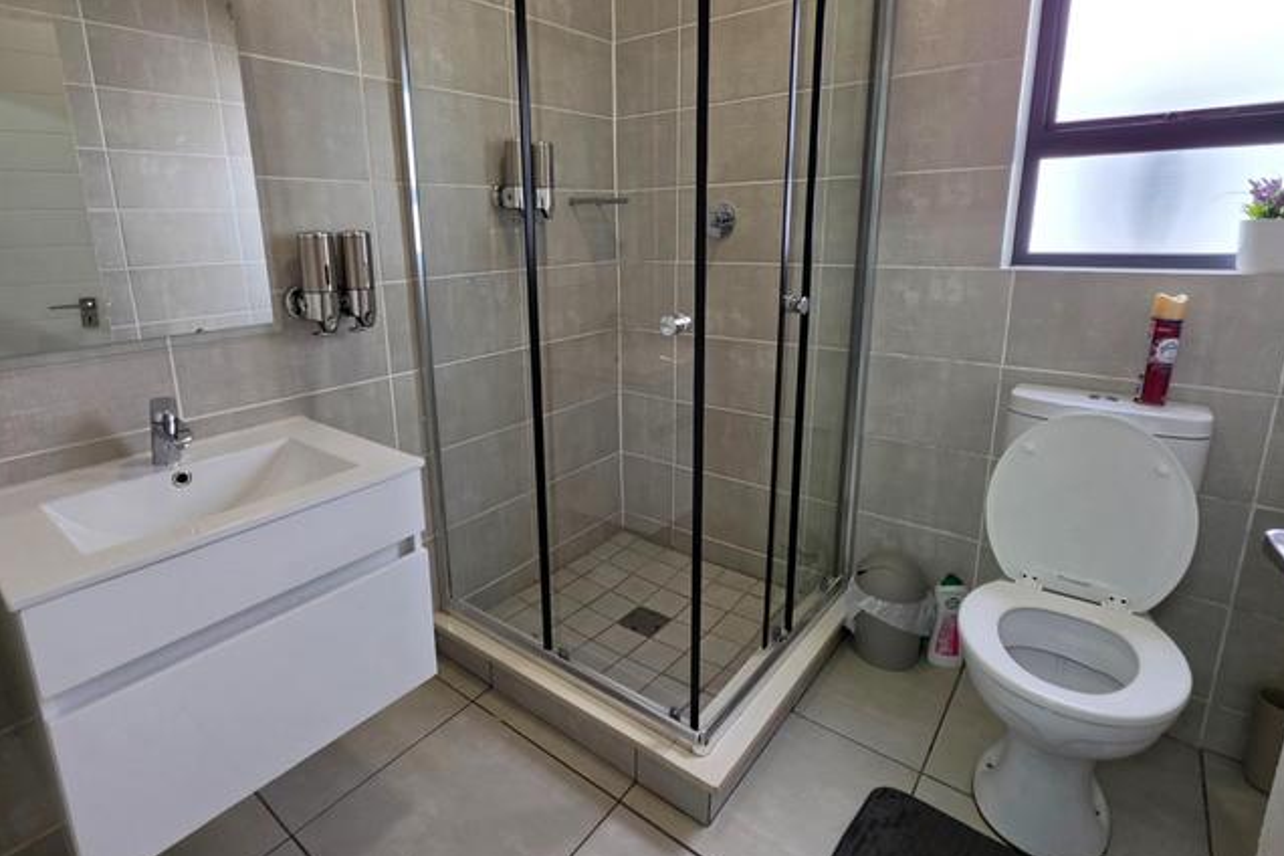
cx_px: 596
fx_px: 606
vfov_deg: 70.2
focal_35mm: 17
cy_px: 376
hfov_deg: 93.1
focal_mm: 2.2
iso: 160
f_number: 1.9
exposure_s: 1/100
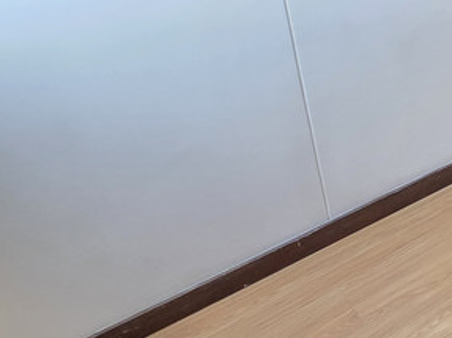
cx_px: 828
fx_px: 640
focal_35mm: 49
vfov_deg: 25.9
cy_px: -88
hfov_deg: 21.9
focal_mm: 2.2
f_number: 1.9
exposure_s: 1/120
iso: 250
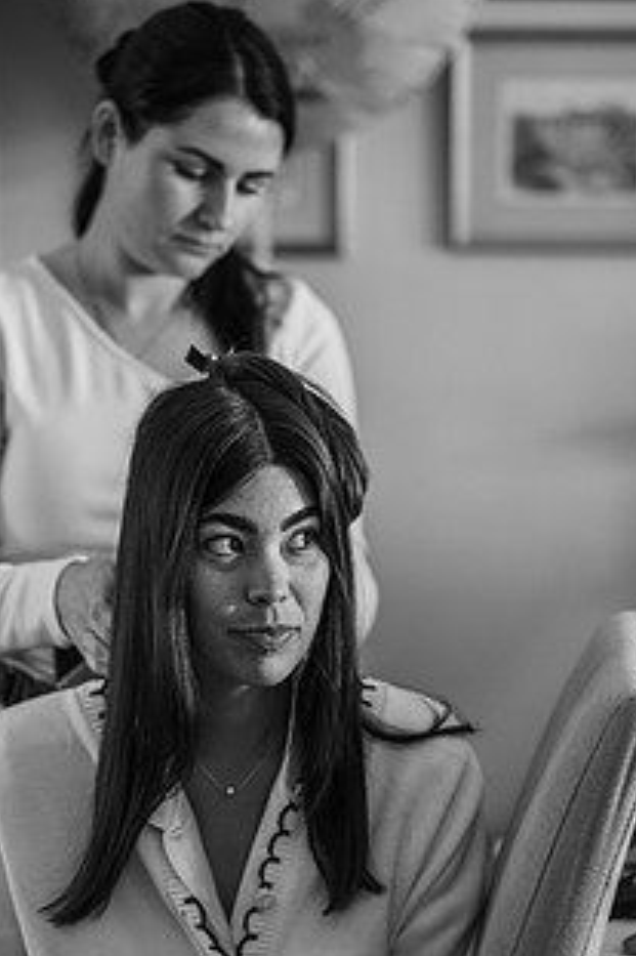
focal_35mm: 123
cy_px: 498
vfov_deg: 16.7
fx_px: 3263
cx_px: 327
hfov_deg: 11.1
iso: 720
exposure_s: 1/200
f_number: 1.8
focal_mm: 85
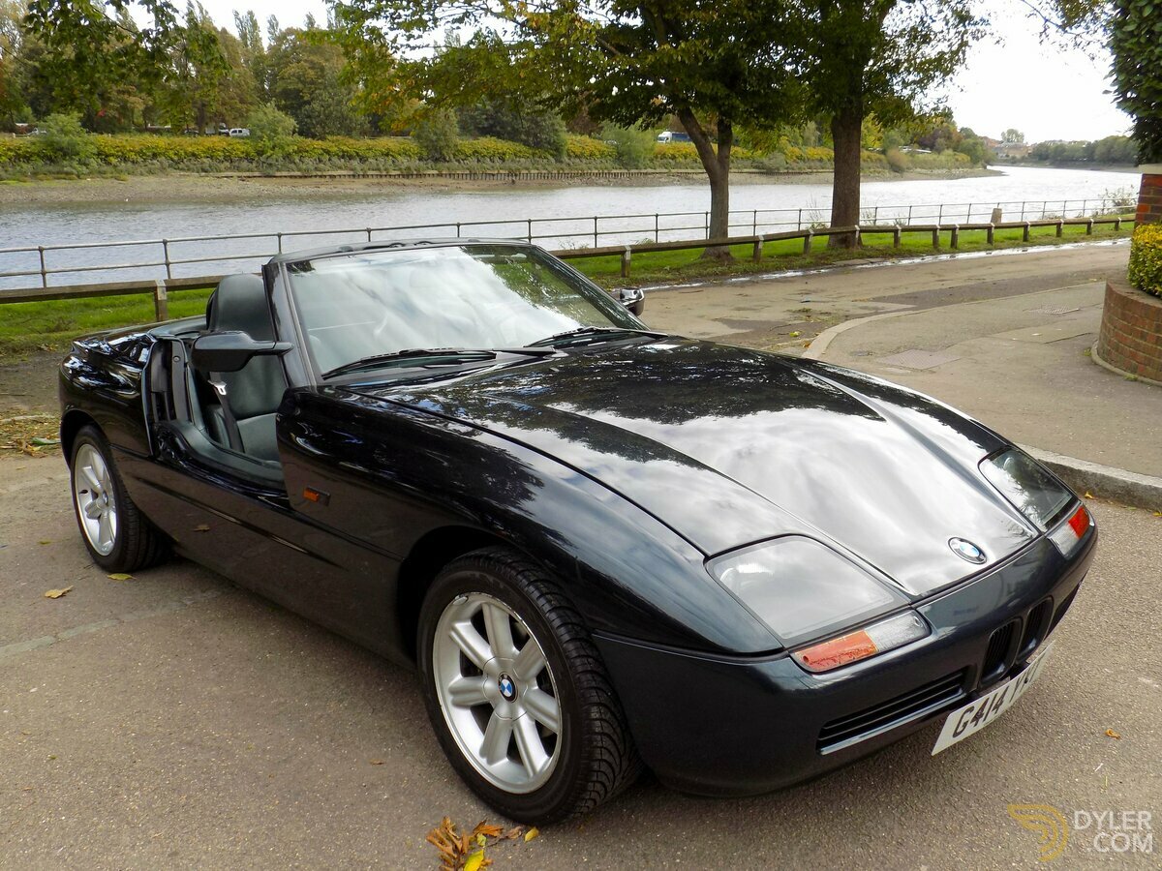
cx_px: 581
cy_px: 436
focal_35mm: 30
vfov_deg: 46.8
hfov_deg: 60.0
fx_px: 1007
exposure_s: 1/160
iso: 80
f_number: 3.3
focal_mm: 5.3
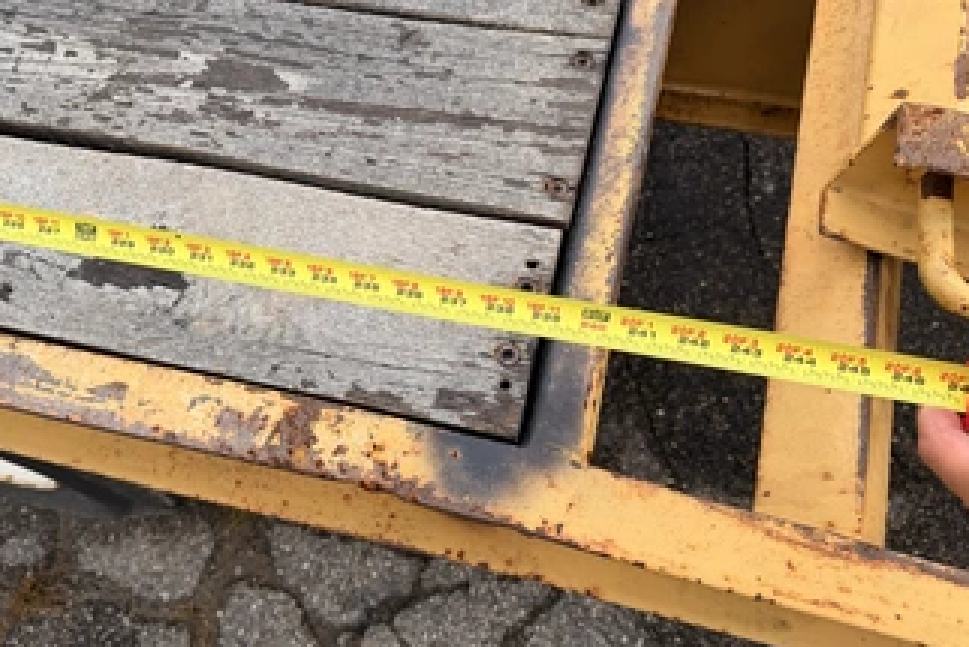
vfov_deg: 42.3
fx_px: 835
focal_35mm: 31
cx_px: 424
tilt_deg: -67.6
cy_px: 355
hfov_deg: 60.1
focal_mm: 6.76
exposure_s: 1/1812
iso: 100
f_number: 1.78
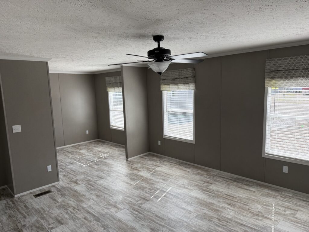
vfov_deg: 56.8
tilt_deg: -6.1
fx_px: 214
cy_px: 116
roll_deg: +1.7
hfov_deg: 71.6
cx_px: 154
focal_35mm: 24
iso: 100
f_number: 1.78
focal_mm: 6.76
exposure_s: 1/510
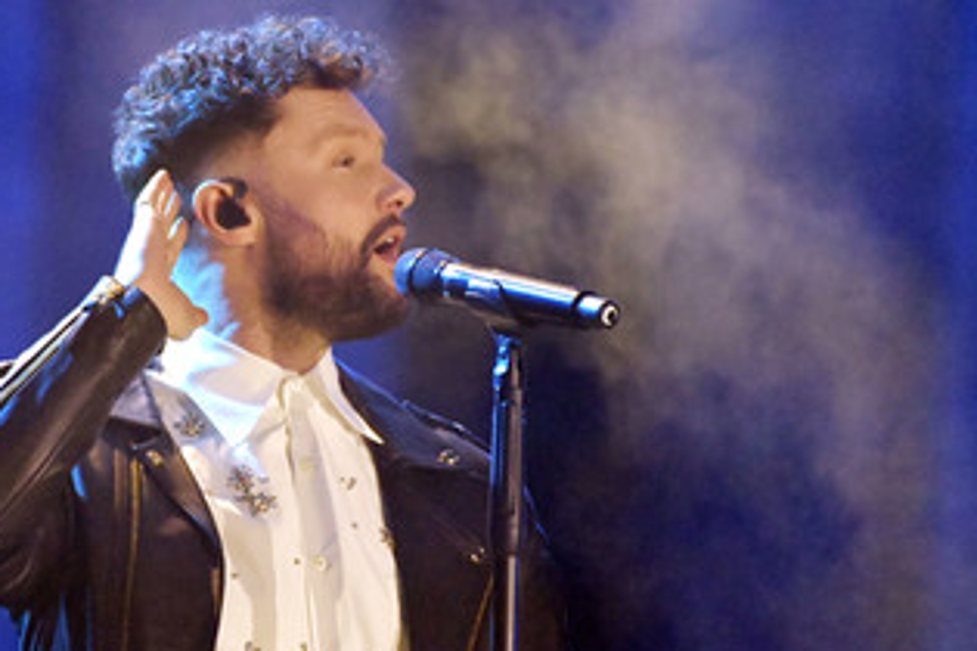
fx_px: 19403
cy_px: 440
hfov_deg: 2.9
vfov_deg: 1.9
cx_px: 361
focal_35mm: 715
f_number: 5.6
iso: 12800
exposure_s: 1/800
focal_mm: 500
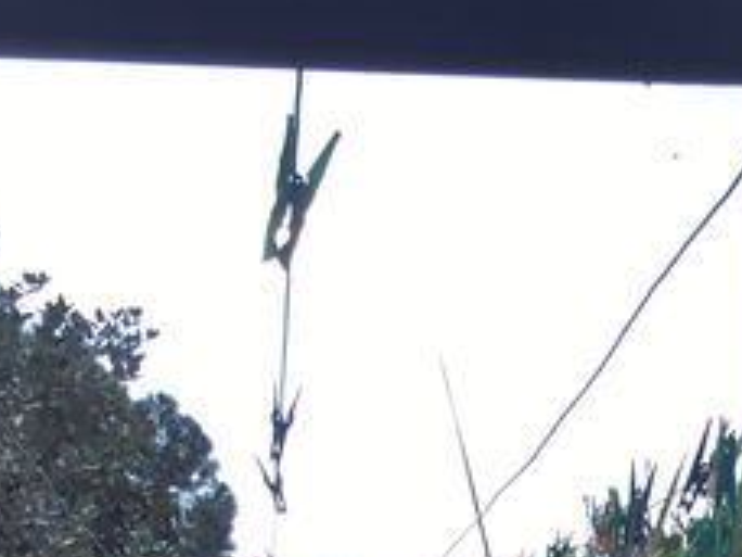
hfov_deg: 14.3
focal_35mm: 136
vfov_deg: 10.2
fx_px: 2915
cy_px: 1046
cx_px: 742
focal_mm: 3.3
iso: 25
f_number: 2.4
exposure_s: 1/657
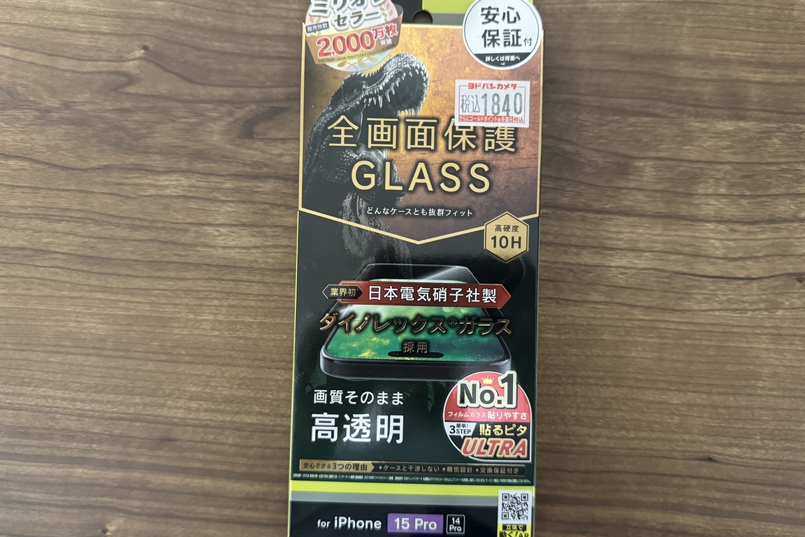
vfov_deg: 49.6
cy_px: 269
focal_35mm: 26
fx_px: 581
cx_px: 414
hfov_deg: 69.4
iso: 800
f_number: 1.78
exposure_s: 1/33
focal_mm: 6.76
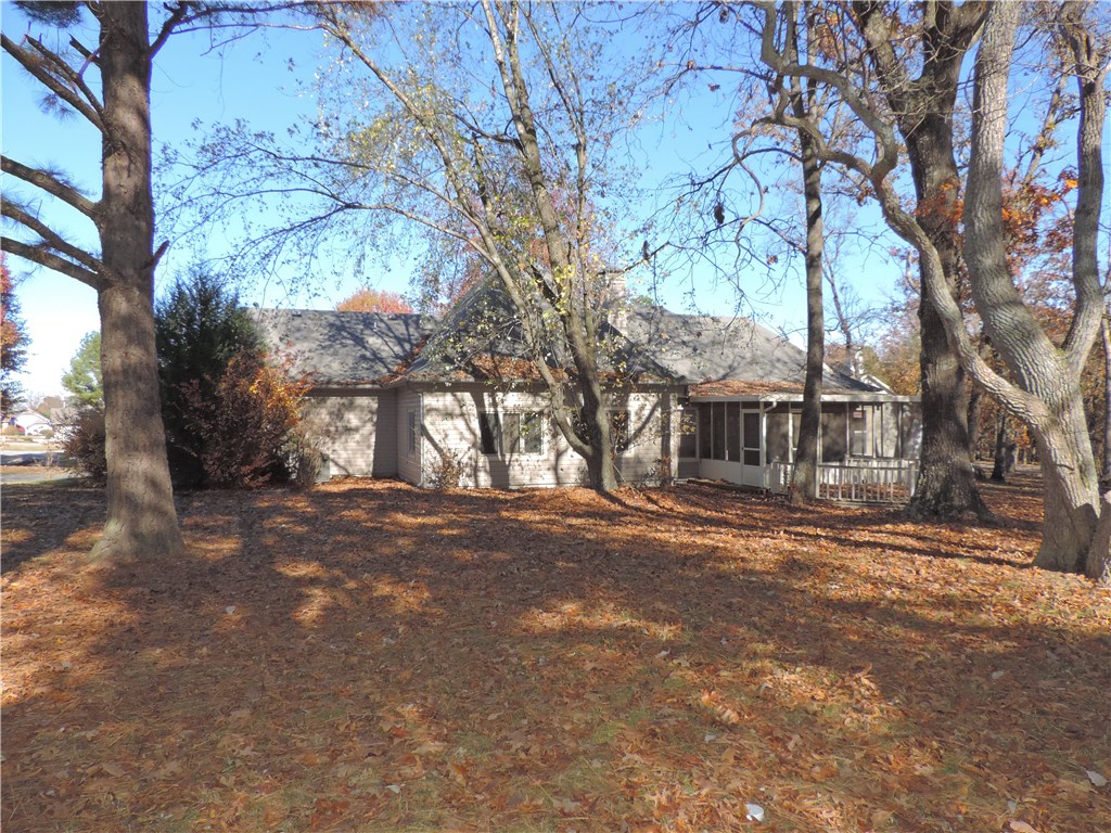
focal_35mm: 24
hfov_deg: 71.6
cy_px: 416
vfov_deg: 56.8
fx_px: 770
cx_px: 556
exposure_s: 1/1600
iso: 280
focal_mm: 4.3
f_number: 3
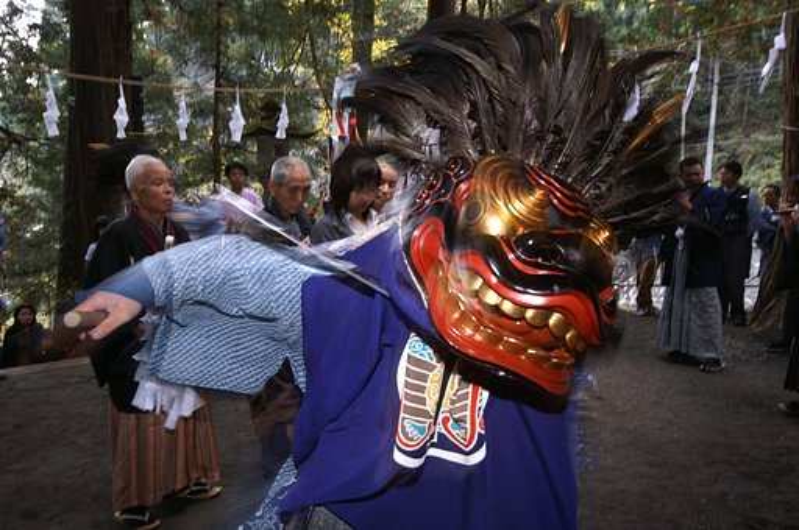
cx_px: 400
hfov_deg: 62.0
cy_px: 265
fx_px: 665
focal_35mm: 30
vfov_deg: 43.5
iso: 400
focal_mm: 20
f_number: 5.6
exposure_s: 1/15
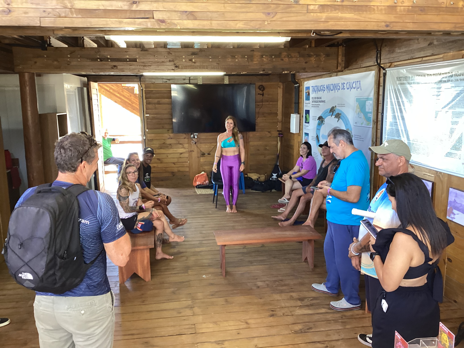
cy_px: 174
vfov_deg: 45.4
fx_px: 416
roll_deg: +2.5
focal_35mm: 31
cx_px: 232
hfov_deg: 58.4
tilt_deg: -8.0
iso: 160
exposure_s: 1/60
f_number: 2.4
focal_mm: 3.3
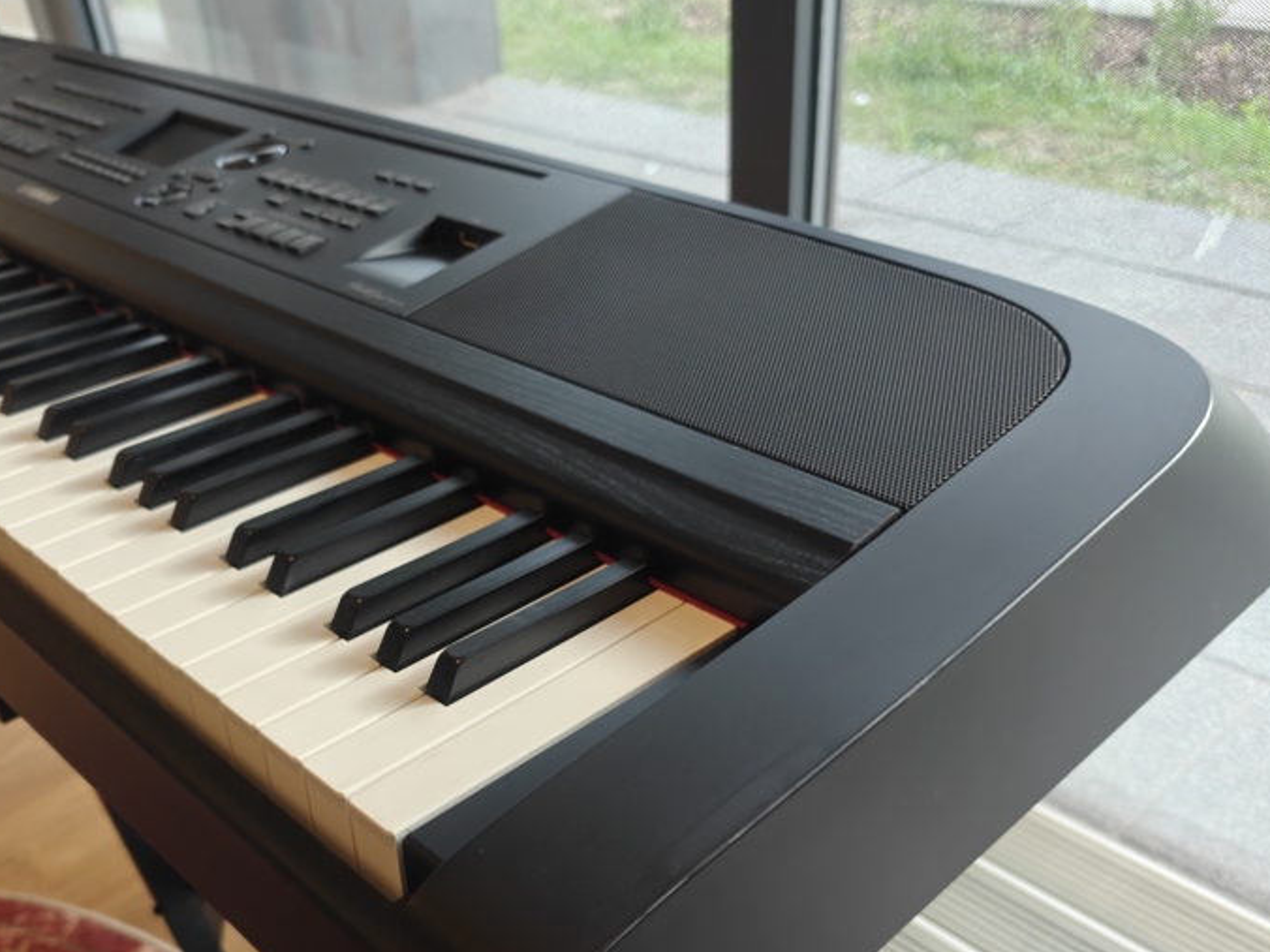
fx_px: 1247
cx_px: 494
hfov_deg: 53.5
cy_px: 683
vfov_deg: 40.9
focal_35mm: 34
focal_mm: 6.06
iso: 500
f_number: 1.6
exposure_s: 1/100
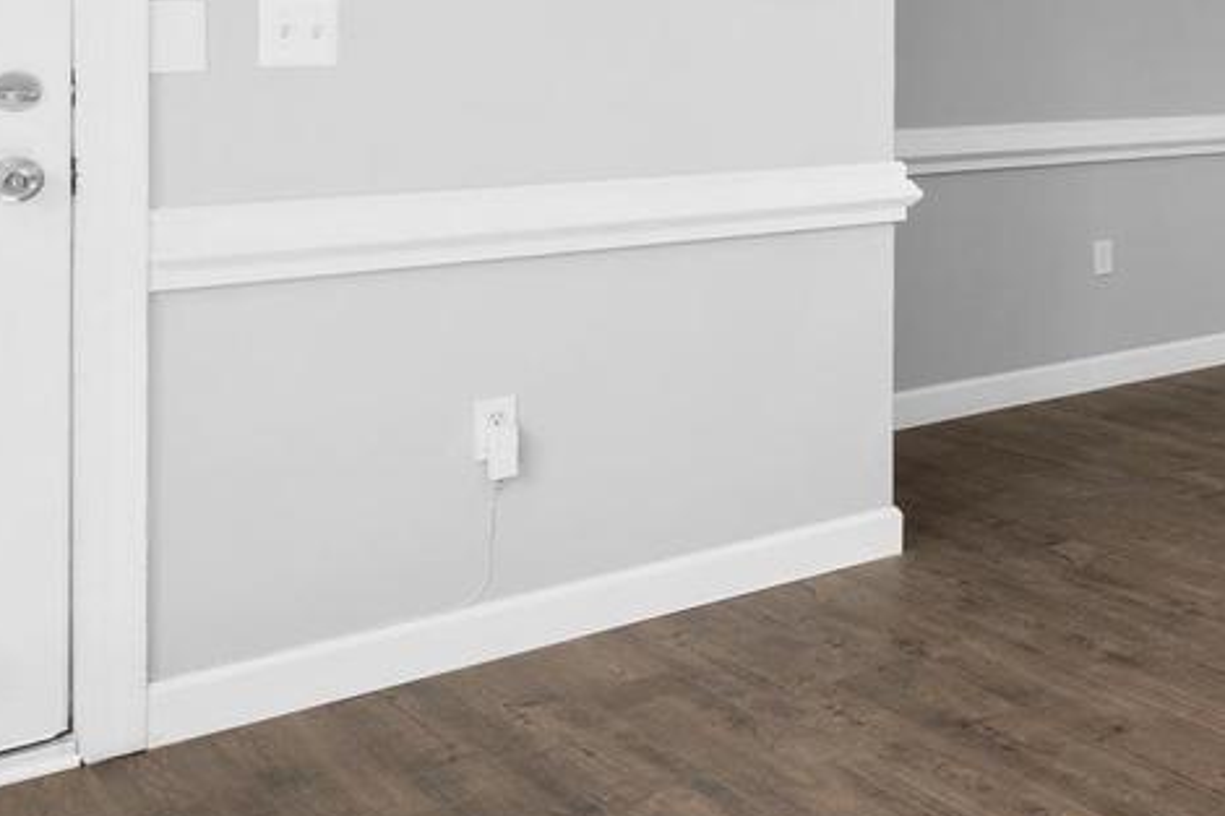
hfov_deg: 32.7
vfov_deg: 28.0
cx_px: 1566
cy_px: 60
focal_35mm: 46
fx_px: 1565
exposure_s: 1/8
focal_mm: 10
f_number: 9
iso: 100
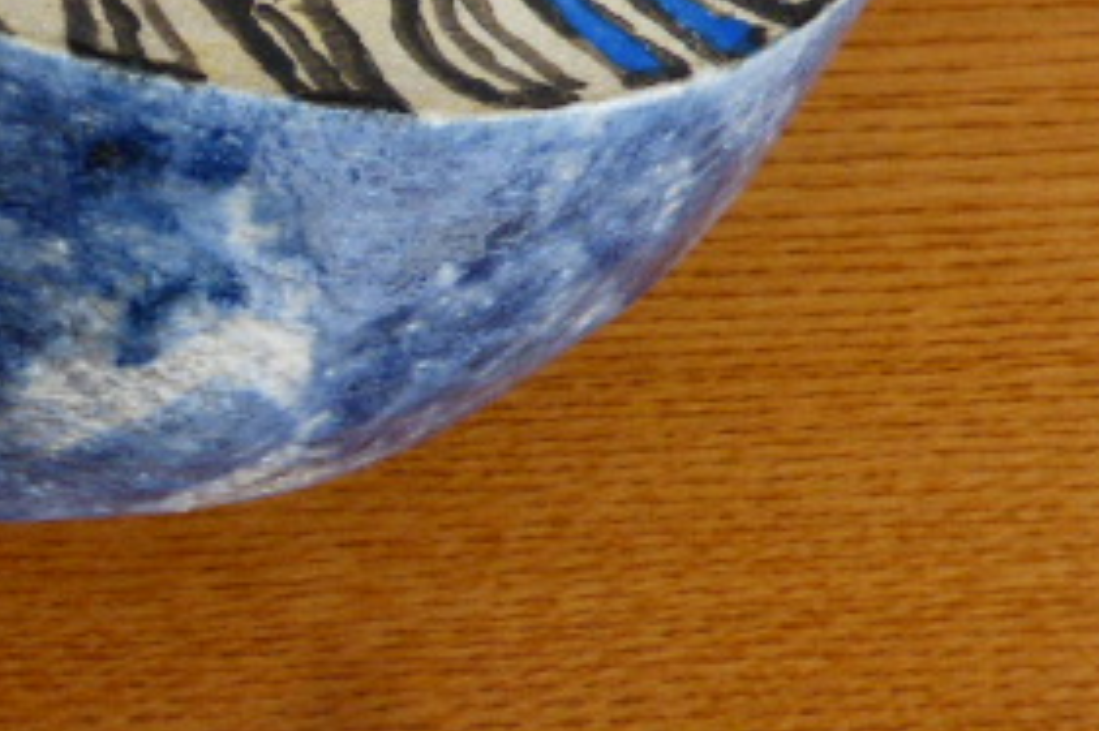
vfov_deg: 14.6
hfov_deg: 21.5
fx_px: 2746
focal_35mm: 90
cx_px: -94
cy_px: -188
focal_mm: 6.8
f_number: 3.1
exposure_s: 1/20
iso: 400
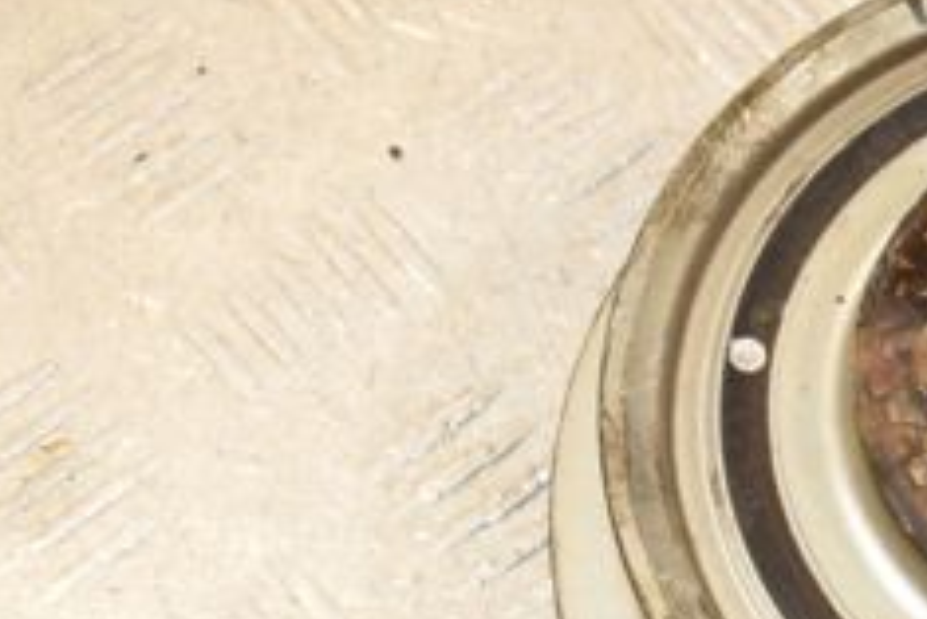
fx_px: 2731
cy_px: 473
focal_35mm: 106
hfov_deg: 18.1
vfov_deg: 12.9
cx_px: 1164
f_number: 8
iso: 1600
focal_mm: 26
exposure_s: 1/200
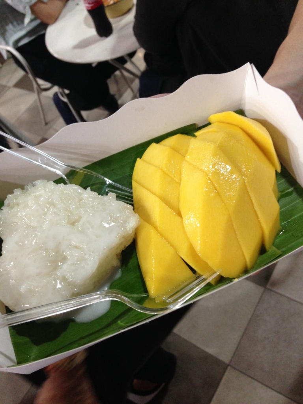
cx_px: 152
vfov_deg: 55.4
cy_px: 202
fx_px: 385
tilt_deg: -51.7
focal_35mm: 33
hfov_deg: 42.9
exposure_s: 1/20
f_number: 2.4
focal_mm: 4.12
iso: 200
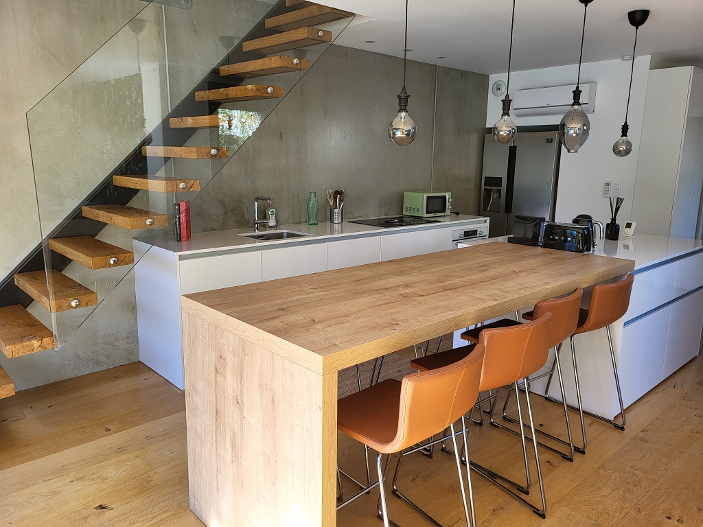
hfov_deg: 67.3
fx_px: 528
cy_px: 264
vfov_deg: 53.1
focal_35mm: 26
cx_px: 352
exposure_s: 1/106
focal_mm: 5.4
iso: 40
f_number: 1.8
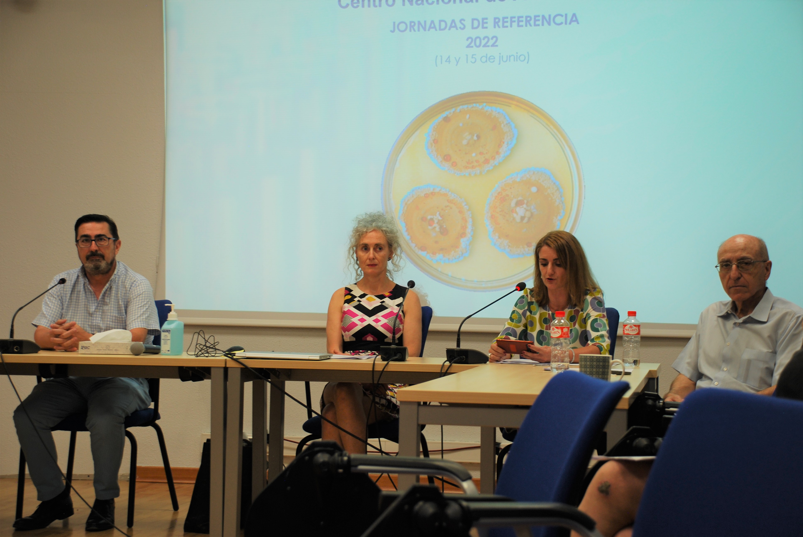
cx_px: 402
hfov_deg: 30.5
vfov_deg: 20.7
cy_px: 268
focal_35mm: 66
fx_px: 1474
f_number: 4.8
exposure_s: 1/40
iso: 200
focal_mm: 44
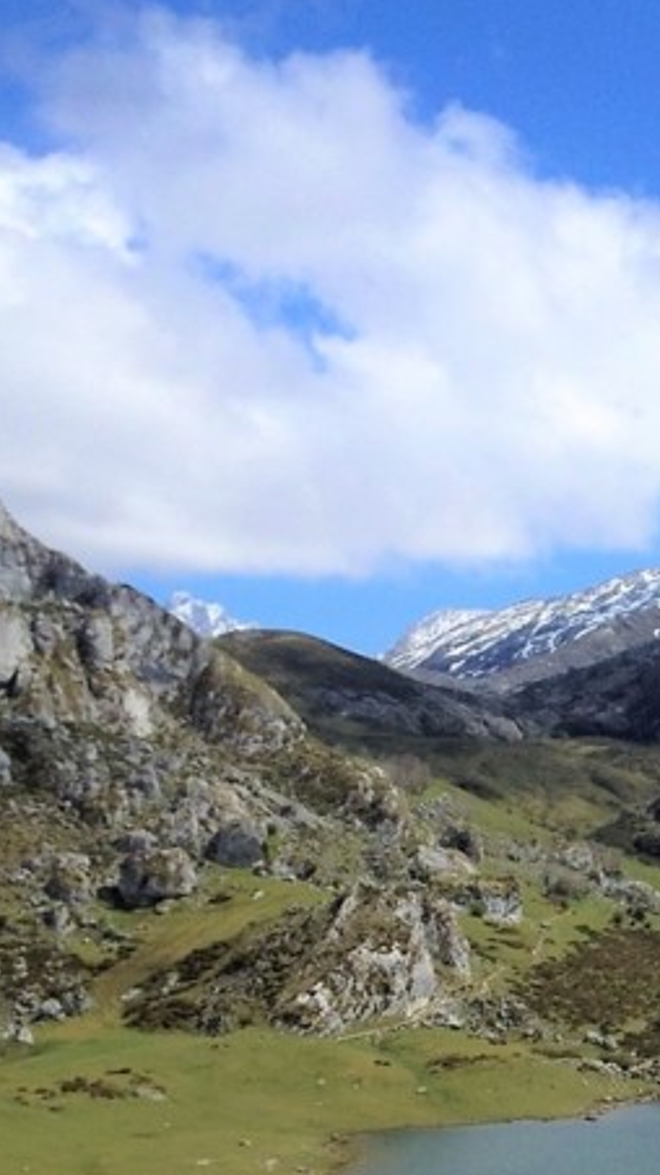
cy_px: 881
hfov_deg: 14.2
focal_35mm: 81
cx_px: 883
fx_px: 2522
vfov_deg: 25.9
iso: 50
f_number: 2.4
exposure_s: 1/2907
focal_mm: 4.28
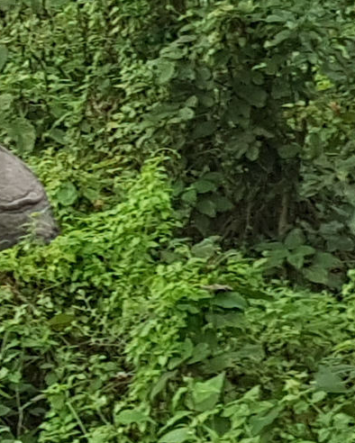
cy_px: 193
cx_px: -158
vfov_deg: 28.7
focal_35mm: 66
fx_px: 866
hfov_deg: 20.3
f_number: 1.7
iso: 64
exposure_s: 1/100
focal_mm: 4.2
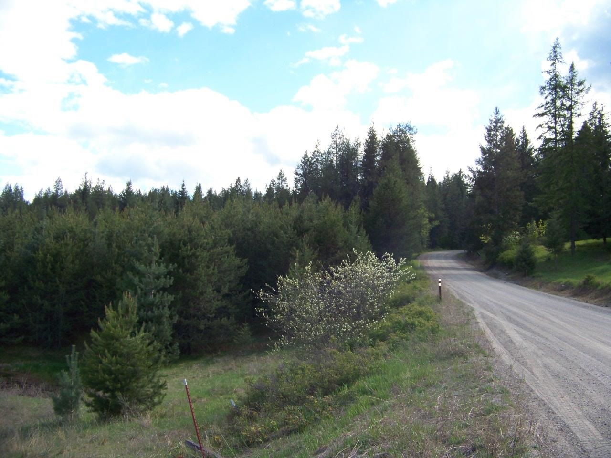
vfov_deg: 39.7
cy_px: 229
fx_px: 635
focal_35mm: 36
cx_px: 306
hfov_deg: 51.4
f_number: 2.8
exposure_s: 1/400
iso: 64
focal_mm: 5.85
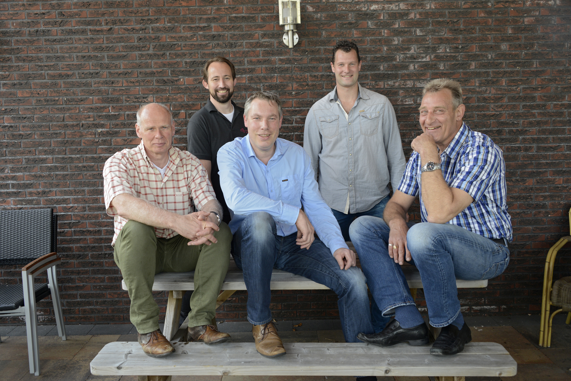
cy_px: 190
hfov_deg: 58.7
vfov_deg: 41.1
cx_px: 286
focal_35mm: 32
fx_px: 508
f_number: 5.6
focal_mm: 32
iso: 800
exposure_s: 1/250
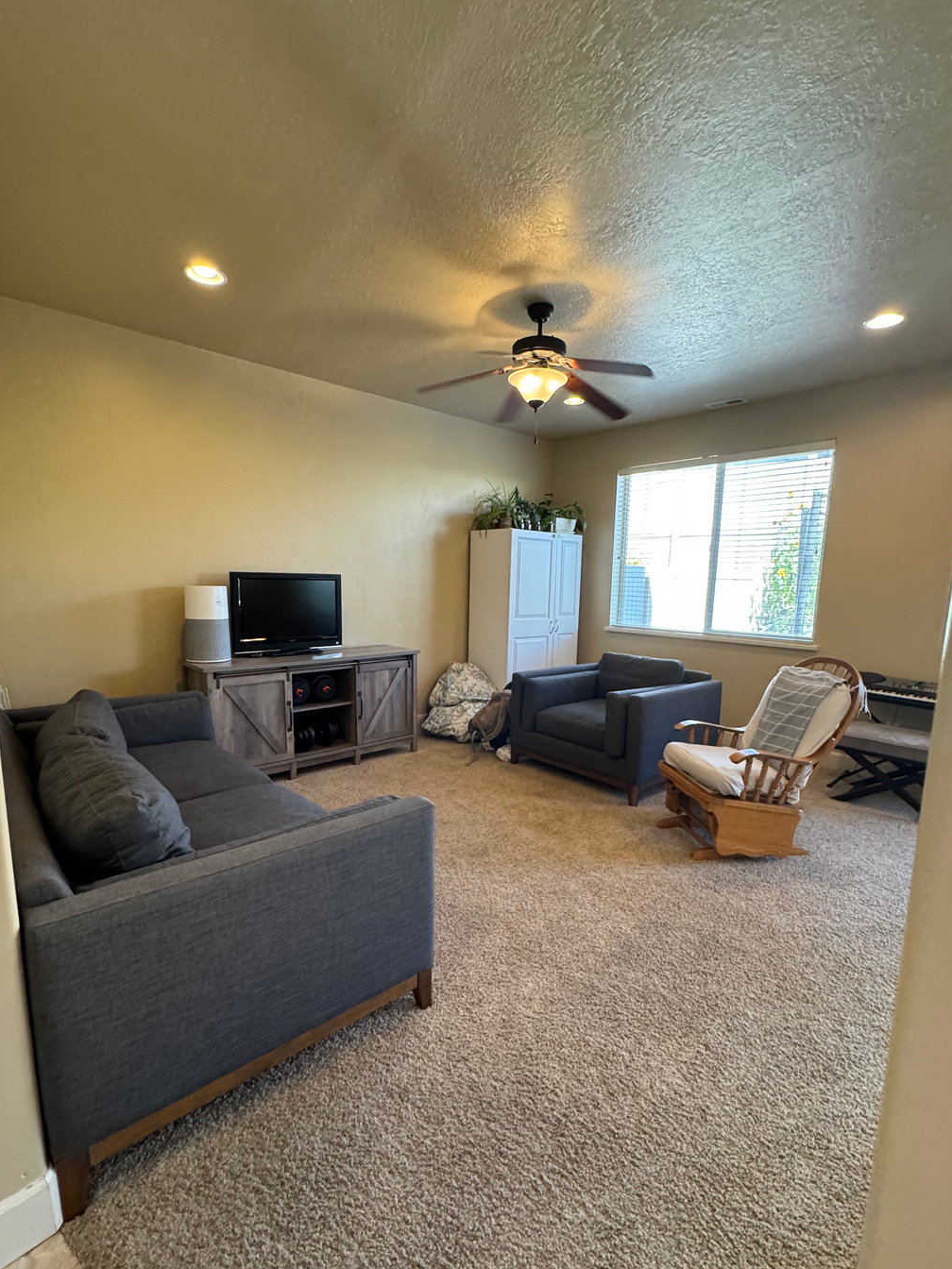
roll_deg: -1.4
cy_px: 670
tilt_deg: -11.6
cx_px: 466
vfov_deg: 94.4
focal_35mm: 16
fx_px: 587
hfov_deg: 78.1
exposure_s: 1/120
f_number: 2.2
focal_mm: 2.22
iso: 320
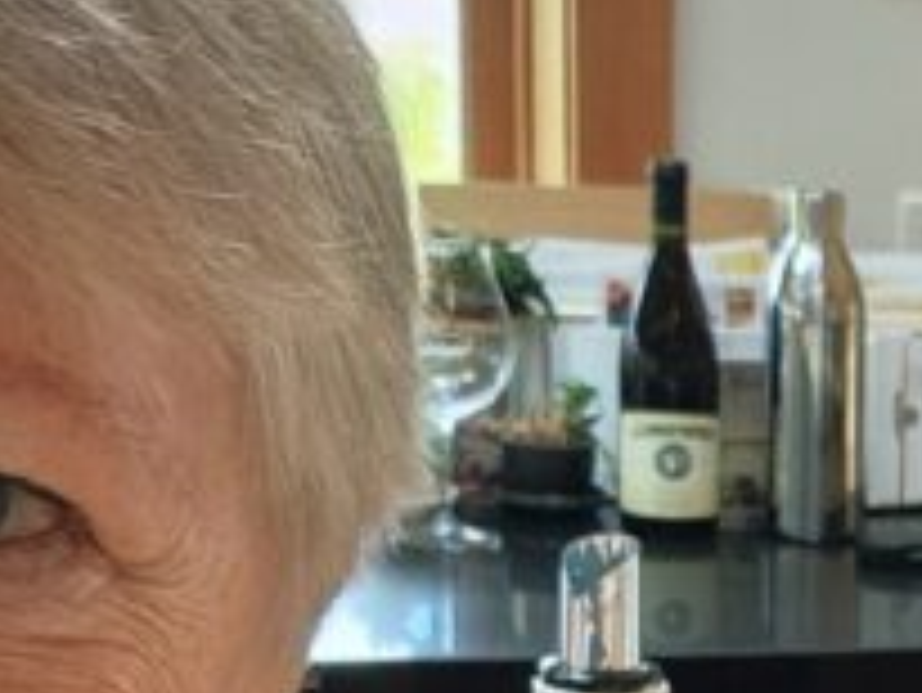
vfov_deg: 11.5
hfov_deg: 15.0
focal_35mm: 125
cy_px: 922
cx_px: 1214
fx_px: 3331
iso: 250
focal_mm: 3.3
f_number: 2.2
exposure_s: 1/101
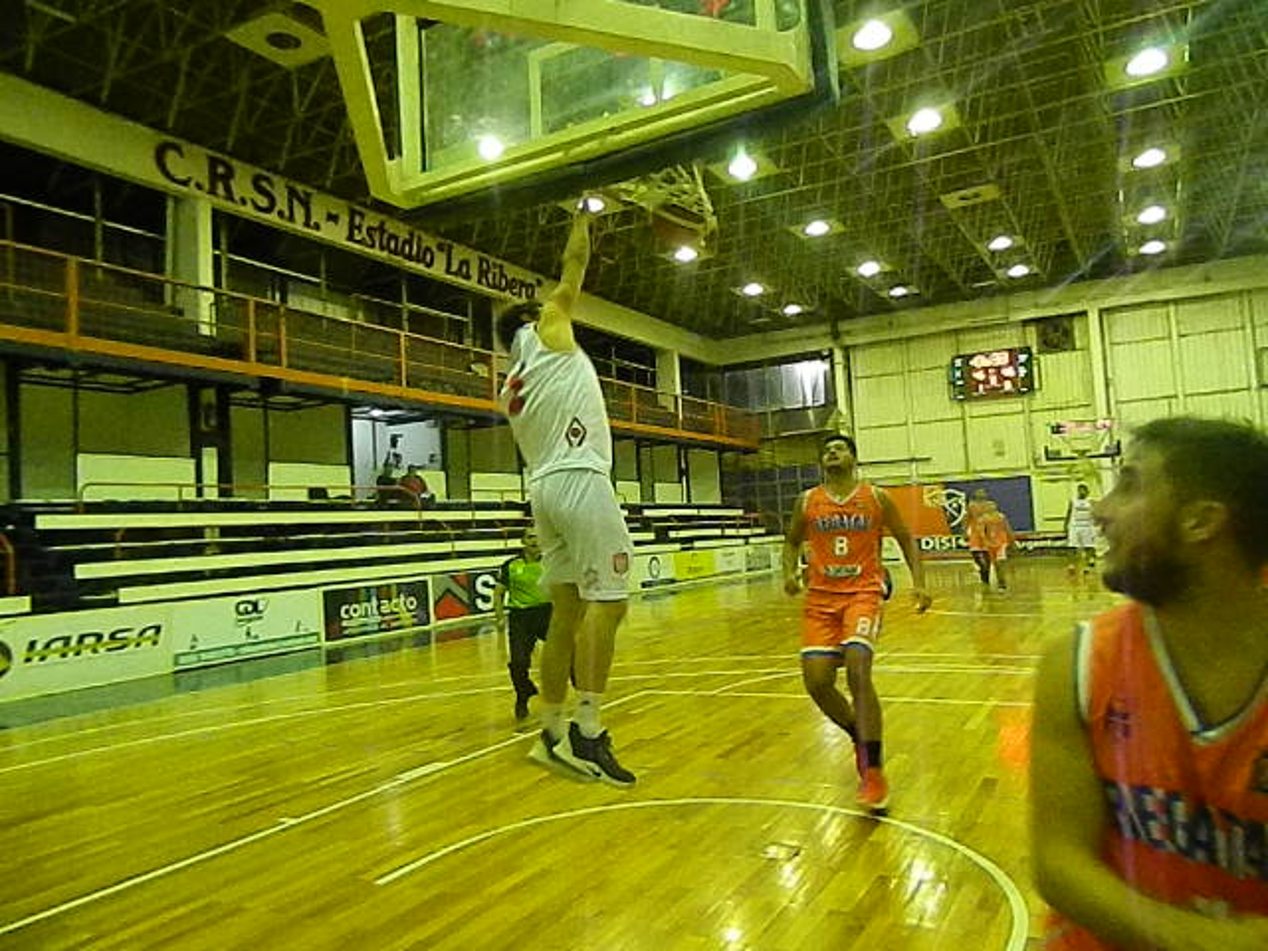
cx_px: 634
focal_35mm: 25
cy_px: 476
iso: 1400
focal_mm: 4.5
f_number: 3.1
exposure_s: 1/100
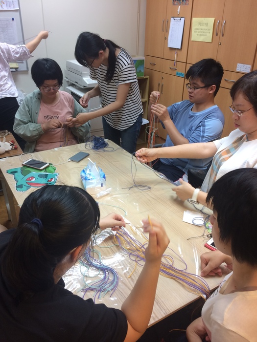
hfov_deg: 48.2
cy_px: 171
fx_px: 287
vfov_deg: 61.7
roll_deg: -1.3
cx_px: 128
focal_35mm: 29
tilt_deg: -27.9
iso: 50
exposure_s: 1/30
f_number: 2.2
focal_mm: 4.15
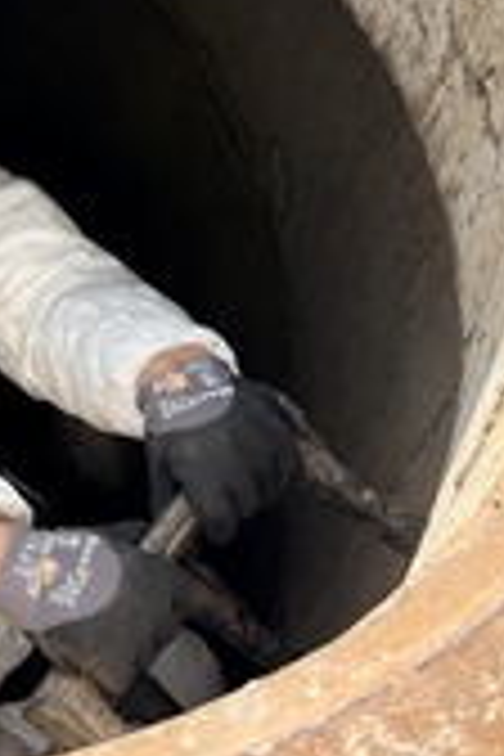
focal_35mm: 83
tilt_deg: -54.4
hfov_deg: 15.6
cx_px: -153
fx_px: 1743
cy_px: 130
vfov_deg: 24.0
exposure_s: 1/1437
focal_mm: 6.76
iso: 100
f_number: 1.78
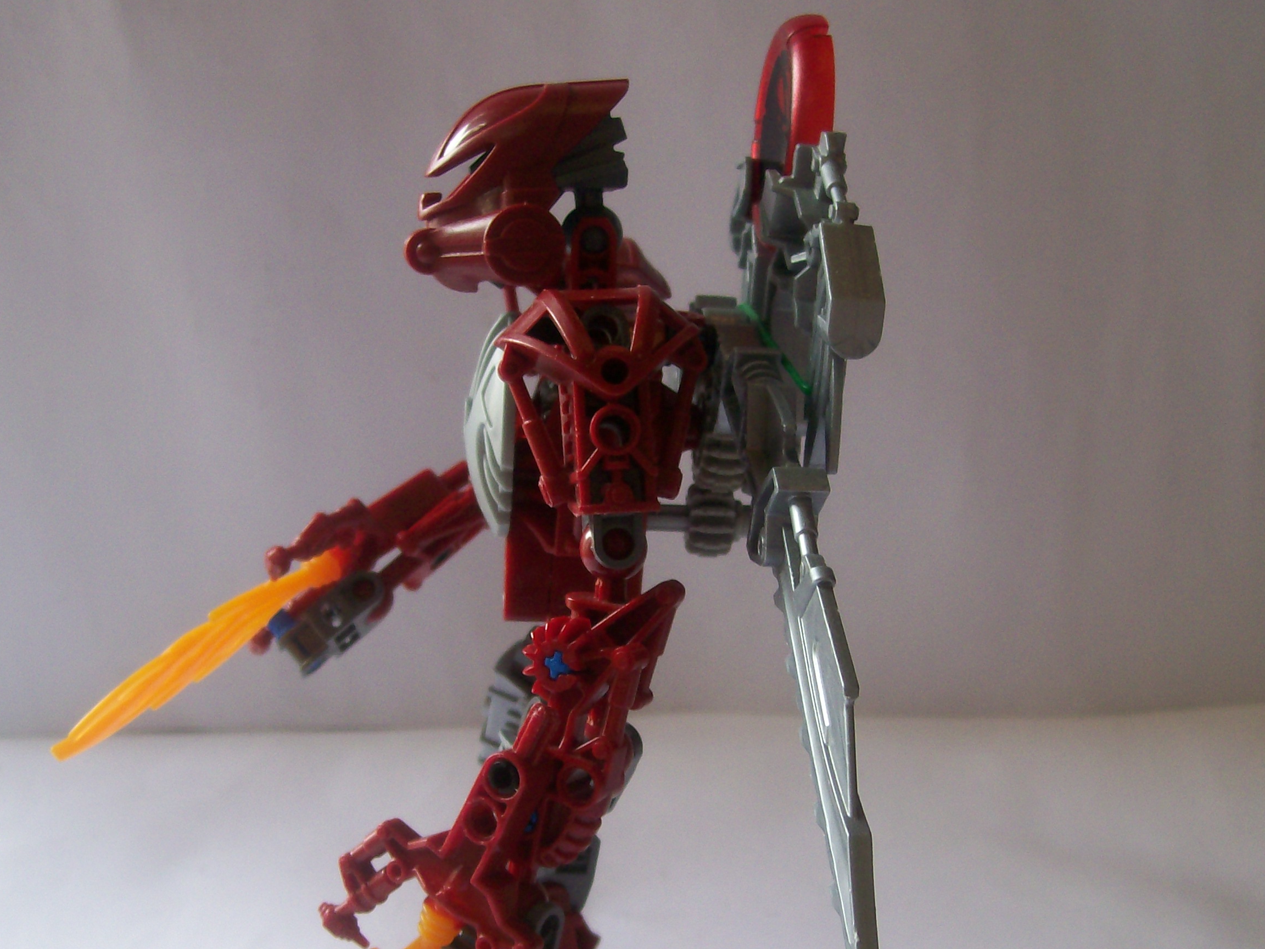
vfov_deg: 30.1
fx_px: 1754
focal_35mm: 48
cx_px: 609
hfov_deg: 39.7
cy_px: 616
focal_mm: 6
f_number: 2.7
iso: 80
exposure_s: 1/57
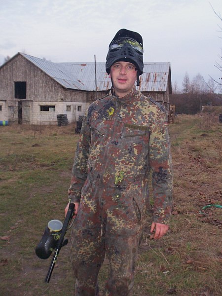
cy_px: 148
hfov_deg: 29.7
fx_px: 419
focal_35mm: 49
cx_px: 111
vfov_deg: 38.9
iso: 200
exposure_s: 1/80
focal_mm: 8
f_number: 4
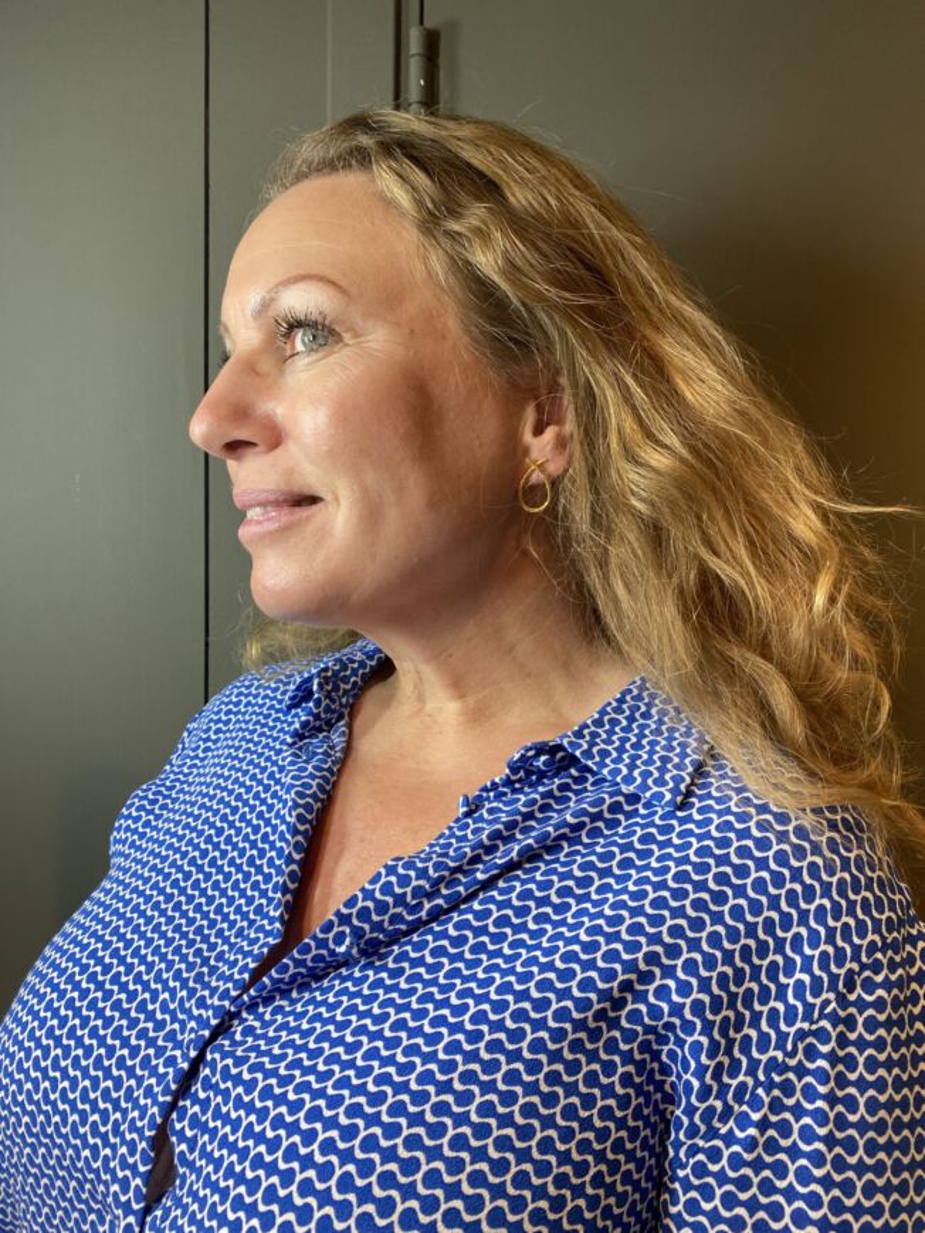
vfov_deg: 67.3
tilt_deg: -2.3
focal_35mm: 26
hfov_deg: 53.1
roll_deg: -1.1
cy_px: 616
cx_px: 462
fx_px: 926
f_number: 1.8
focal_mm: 4.25
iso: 80
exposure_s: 1/100
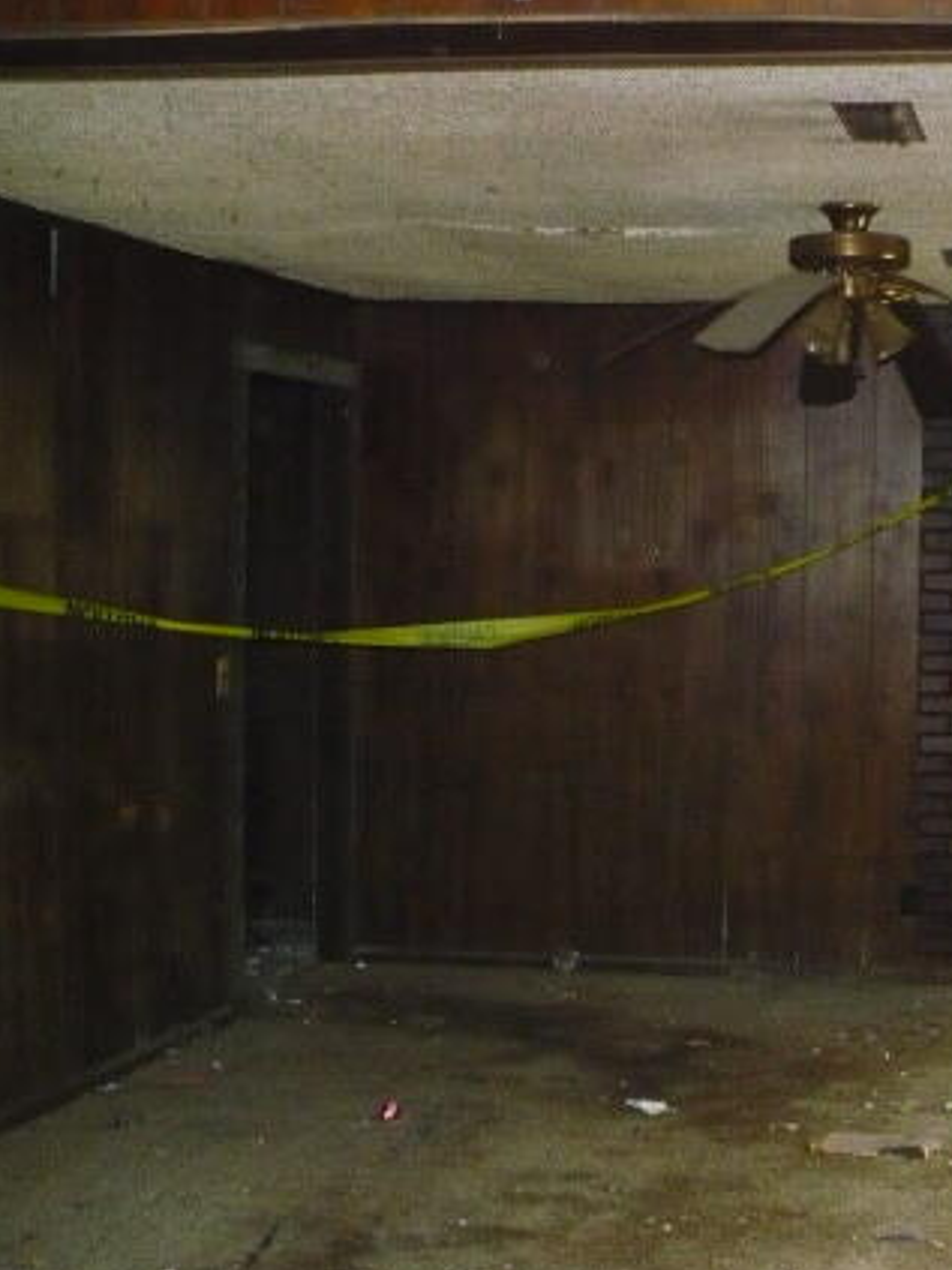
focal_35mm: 56
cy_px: 688
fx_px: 2054
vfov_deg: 34.3
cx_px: 901
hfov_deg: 25.1
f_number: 2.8
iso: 640
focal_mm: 6.1
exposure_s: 1/30
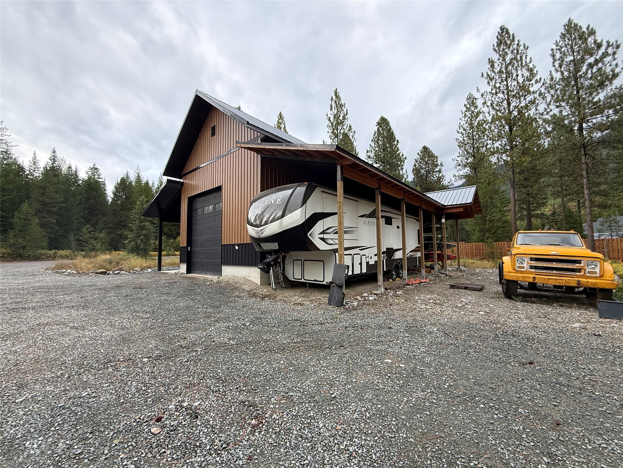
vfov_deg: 85.7
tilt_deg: +6.1
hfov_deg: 102.1
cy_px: 234
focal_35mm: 14
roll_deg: +0.0
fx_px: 252
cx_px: 312
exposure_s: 1/99
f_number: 2.2
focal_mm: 2.22
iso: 100
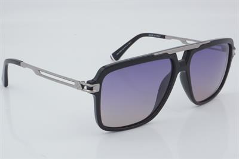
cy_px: 80
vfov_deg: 18.2
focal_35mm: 75
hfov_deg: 27.0
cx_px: 120
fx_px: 497
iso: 100
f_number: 32
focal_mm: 50
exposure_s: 1/3
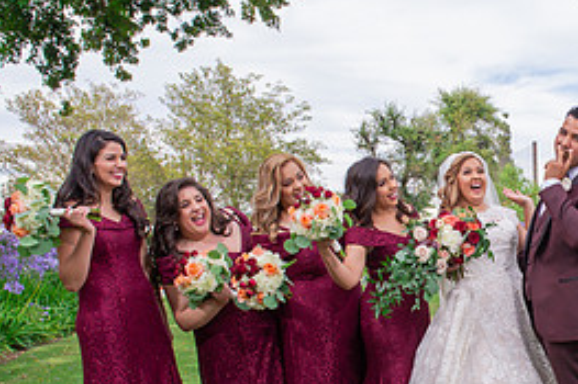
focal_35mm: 53
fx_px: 850
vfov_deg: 25.3
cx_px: 538
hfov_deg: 35.0
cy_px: 257
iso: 400
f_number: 7.1
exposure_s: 1/250
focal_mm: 24
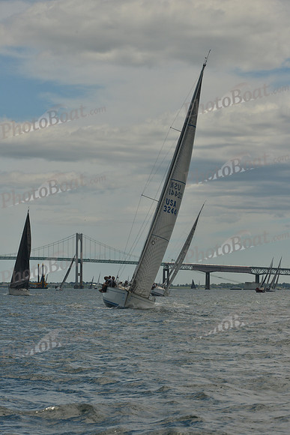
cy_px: 218
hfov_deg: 12.2
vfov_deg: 18.3
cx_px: 145
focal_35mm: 112
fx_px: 1352
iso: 400
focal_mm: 112
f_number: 11
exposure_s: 1/800
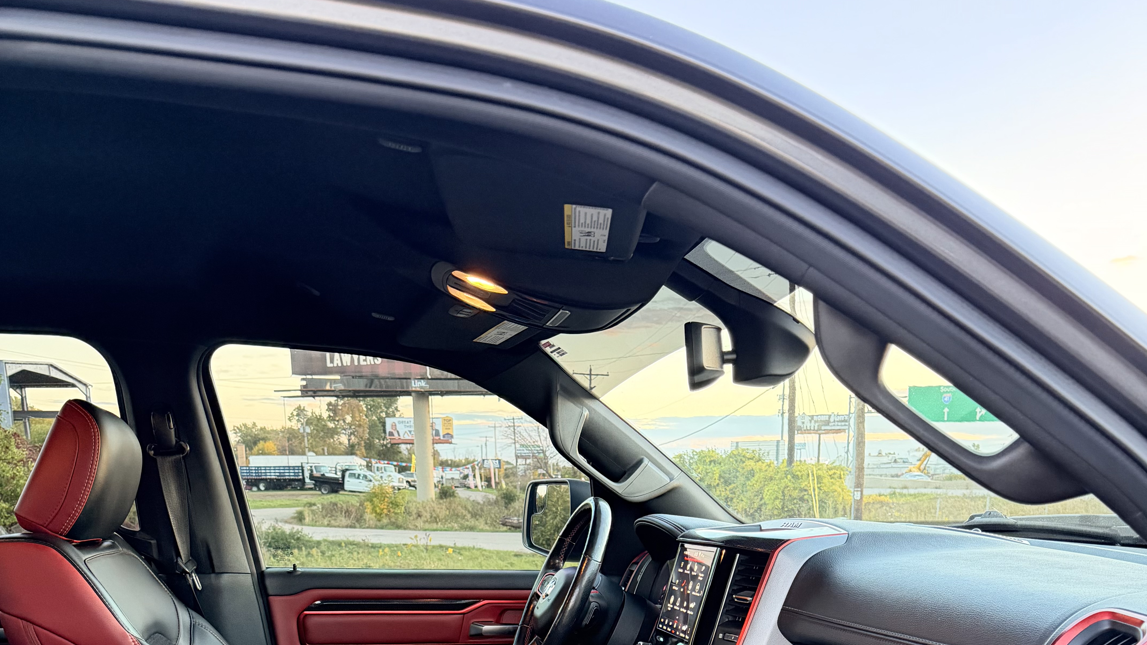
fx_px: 1064
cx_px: 574
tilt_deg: -12.8
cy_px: 726
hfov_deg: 56.6
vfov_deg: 30.0
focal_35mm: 35
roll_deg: +0.7
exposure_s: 1/60
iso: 640
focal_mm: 6.76
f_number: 1.78
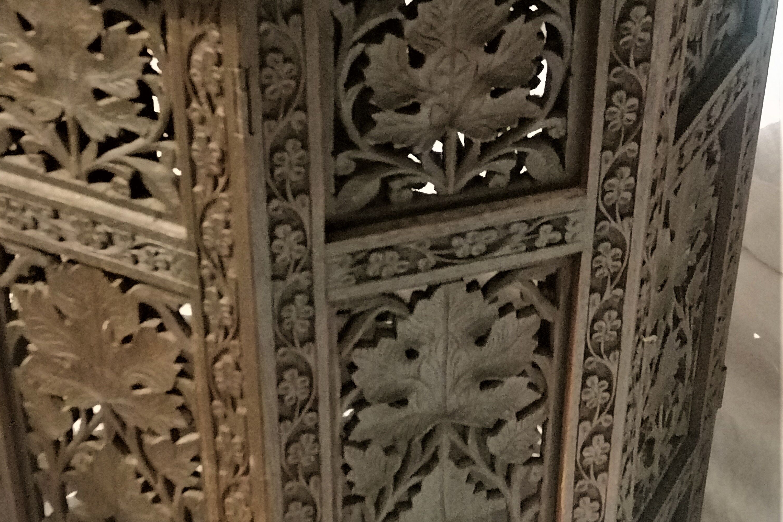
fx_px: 1784
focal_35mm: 82
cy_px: 305
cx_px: 391
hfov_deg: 24.8
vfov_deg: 16.6
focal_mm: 5.4
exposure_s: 1/14.3
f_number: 1.8
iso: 2000
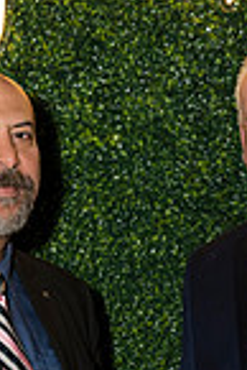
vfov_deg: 13.3
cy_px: 385
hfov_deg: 9.0
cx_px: 158
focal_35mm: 152
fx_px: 1560
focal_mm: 49
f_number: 5
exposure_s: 1/160
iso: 800
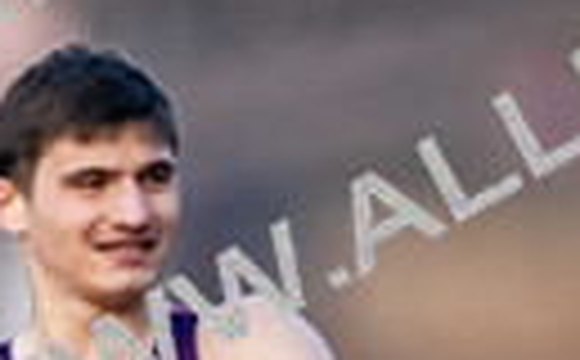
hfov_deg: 0.8
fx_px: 43501
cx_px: -405
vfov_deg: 0.5
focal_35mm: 2758
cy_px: 560
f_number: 4
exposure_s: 1/2500
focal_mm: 600
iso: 2000
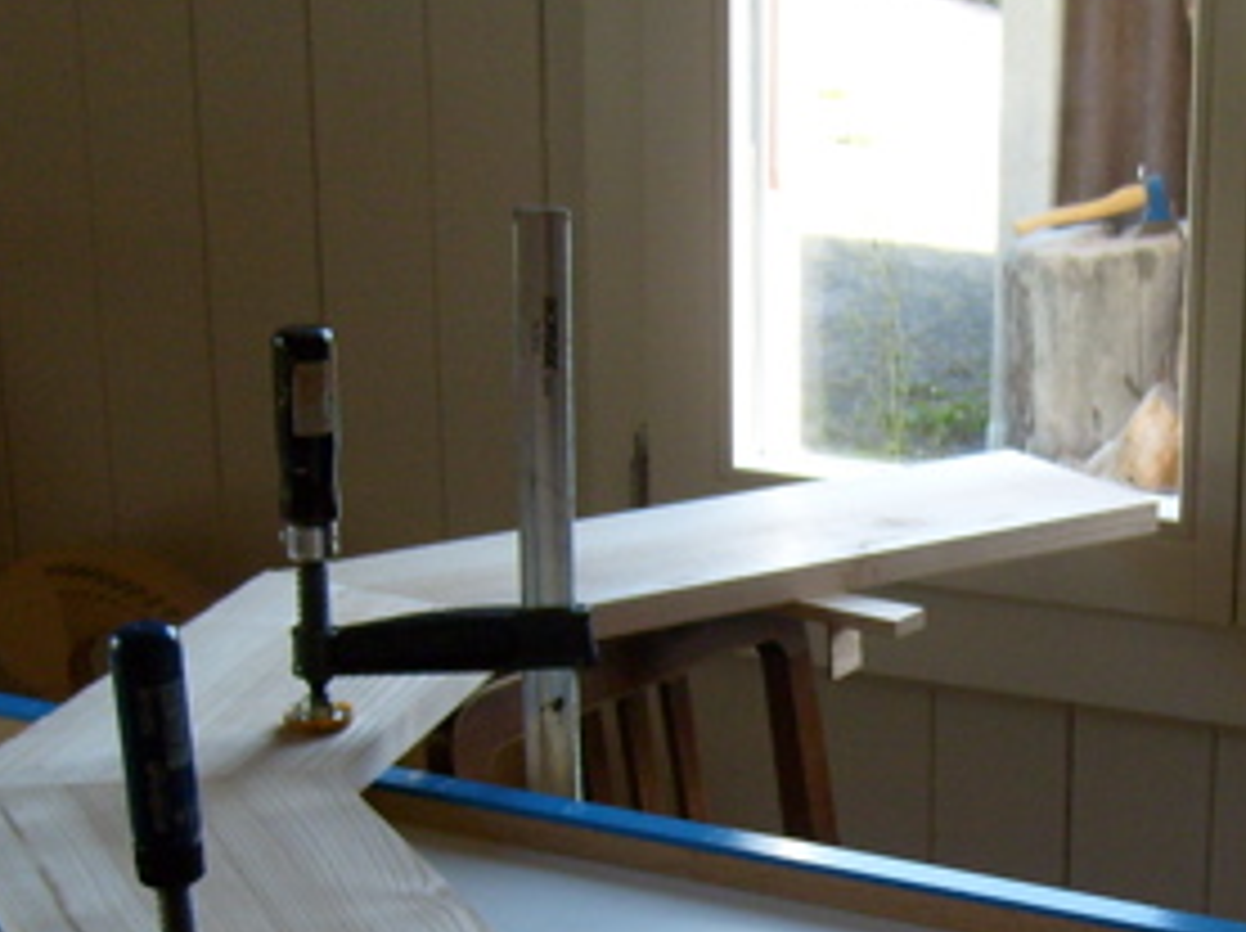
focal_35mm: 81
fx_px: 2912
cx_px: 1143
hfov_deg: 23.5
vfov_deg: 17.9
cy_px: 801
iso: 100
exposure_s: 1/90
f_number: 2.8
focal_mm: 5.8
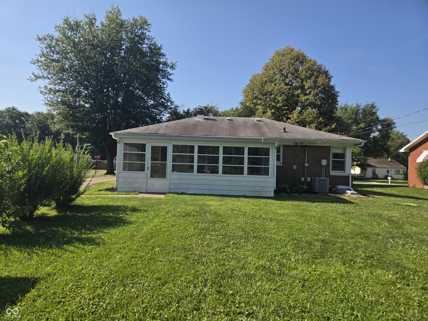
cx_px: 214
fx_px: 284
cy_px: 160
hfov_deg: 73.9
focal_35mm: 23
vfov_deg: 58.9
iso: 25
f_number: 1.8
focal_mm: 5.4
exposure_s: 1/1580
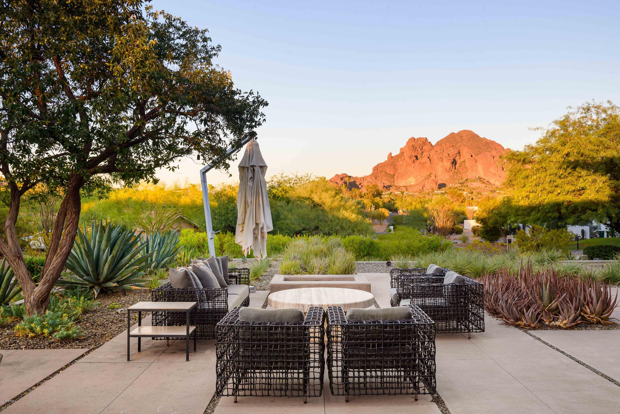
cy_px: 207
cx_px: 310
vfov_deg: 38.9
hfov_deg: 55.8
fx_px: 586
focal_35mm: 34
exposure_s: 1/4
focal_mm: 34
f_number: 13
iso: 160
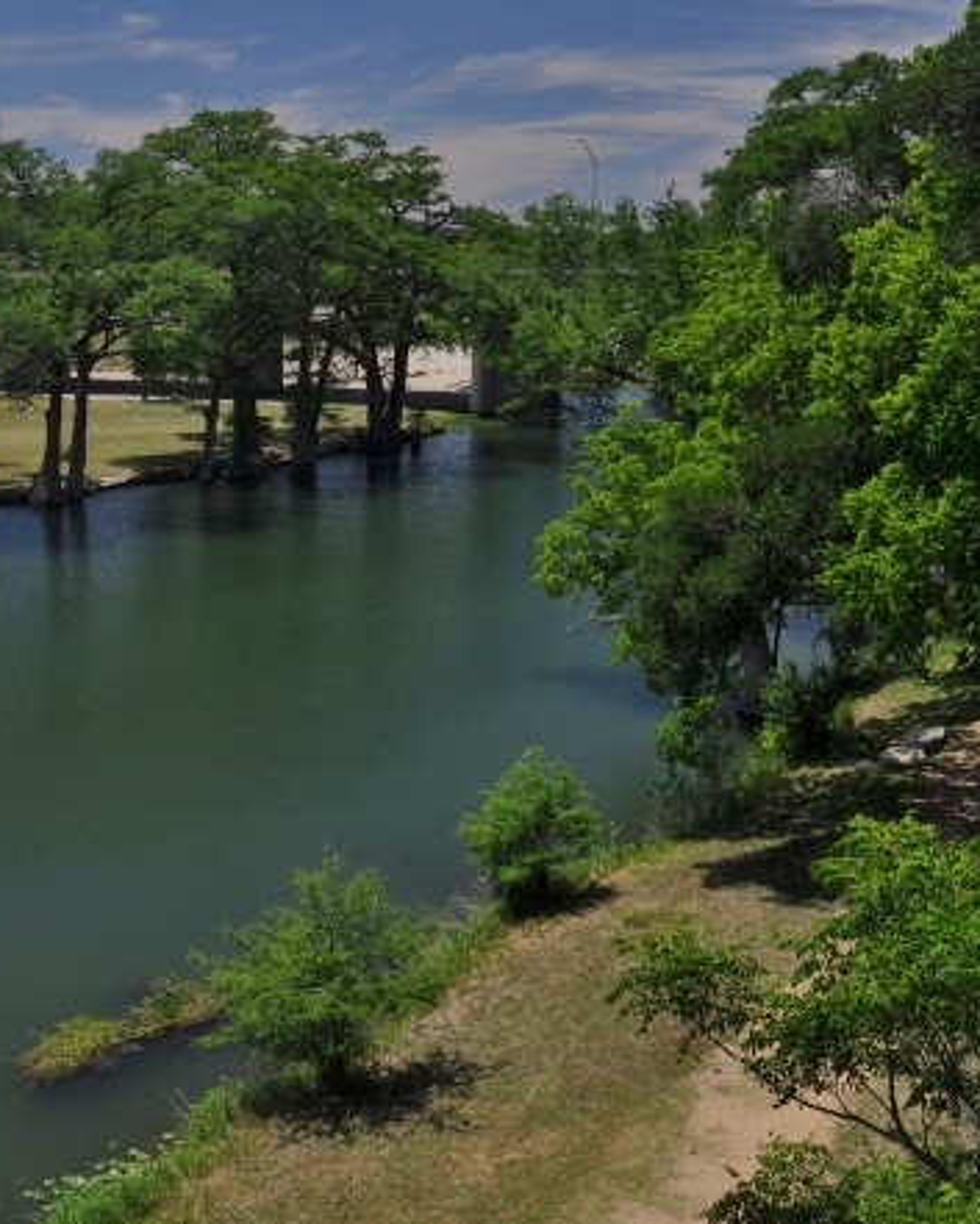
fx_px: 1885
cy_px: 605
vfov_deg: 36.0
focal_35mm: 52
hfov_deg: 28.1
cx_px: 111
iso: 200
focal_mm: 24
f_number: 16
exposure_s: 1/125
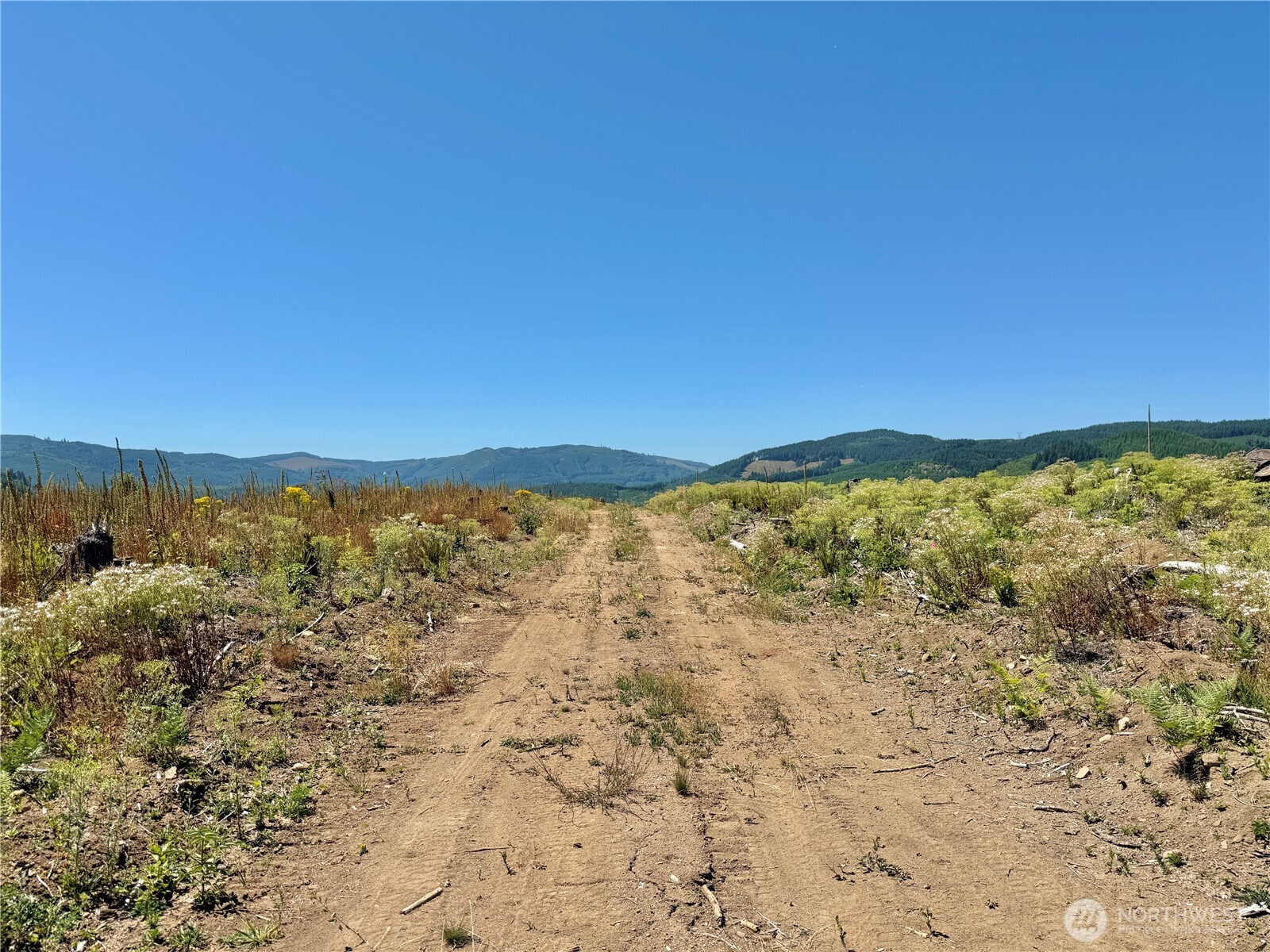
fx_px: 881
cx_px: 635
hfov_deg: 71.6
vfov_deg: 56.8
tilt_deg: -0.2
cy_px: 476
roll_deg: -0.3
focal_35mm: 24
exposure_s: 1/5714
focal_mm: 6.76
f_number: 1.78
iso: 80
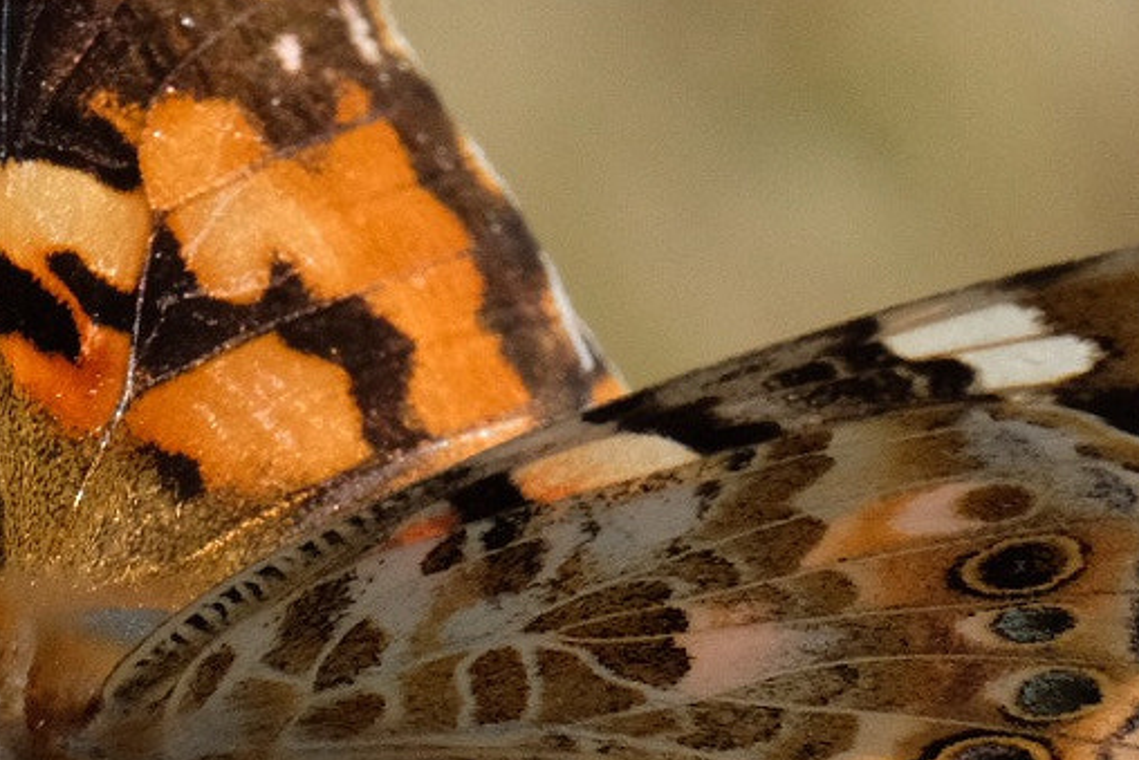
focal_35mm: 856
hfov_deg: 2.4
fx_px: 27089
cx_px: 215
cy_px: 492
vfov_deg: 1.6
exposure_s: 1/1000
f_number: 16
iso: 2000
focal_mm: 181.1
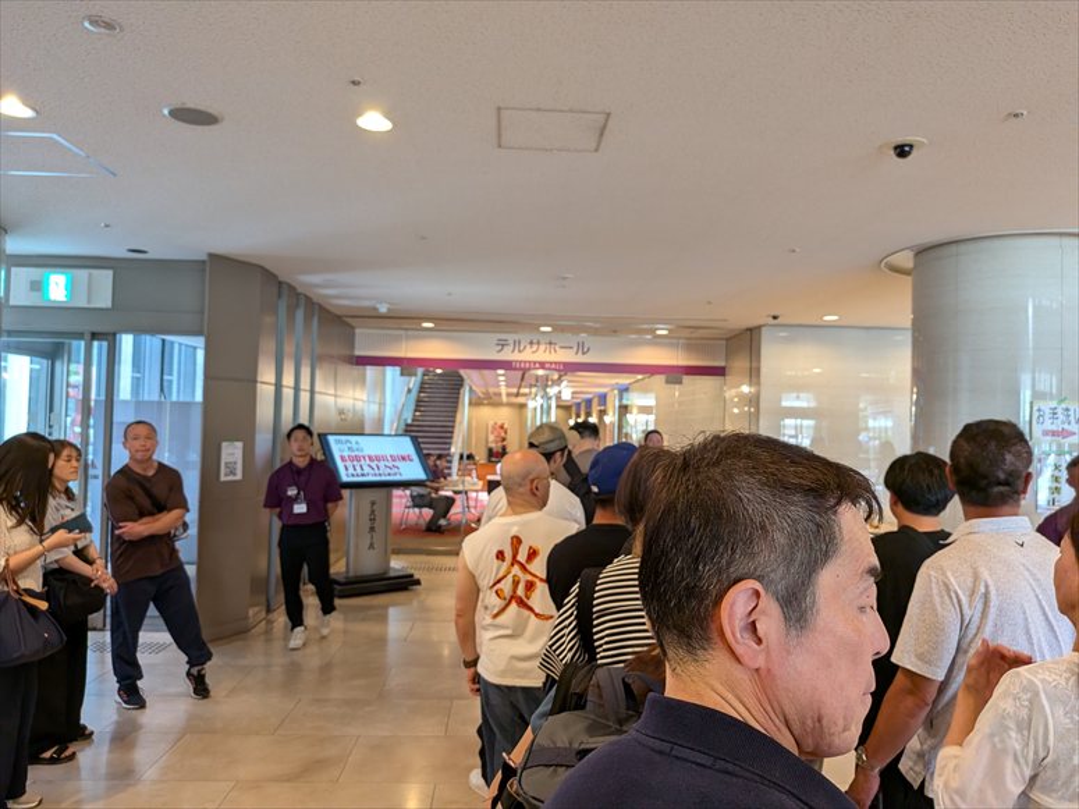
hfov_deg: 71.6
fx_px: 748
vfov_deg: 56.8
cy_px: 404
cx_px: 540
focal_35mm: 24
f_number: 1.7
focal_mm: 4.53
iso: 437
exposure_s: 1/120
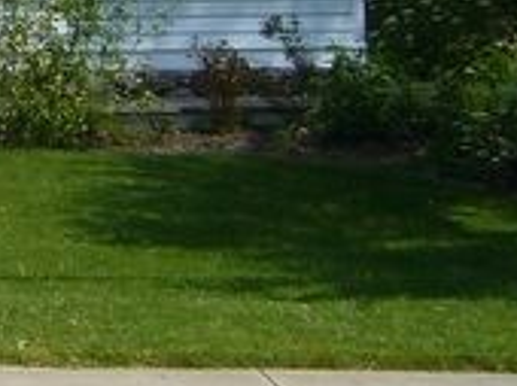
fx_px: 2461
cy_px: -222
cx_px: -423
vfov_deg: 8.7
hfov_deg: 11.2
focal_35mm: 165
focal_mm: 5.8
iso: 100
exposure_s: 1/400
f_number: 5.6
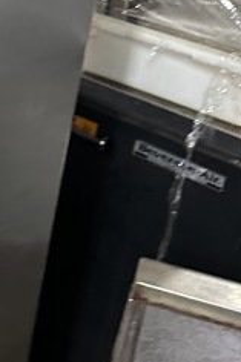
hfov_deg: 14.0
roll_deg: -0.3
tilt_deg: -28.3
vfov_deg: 23.6
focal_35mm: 86
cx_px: -196
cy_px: 125
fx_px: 865
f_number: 1.78
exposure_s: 1/60
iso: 500
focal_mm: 6.86
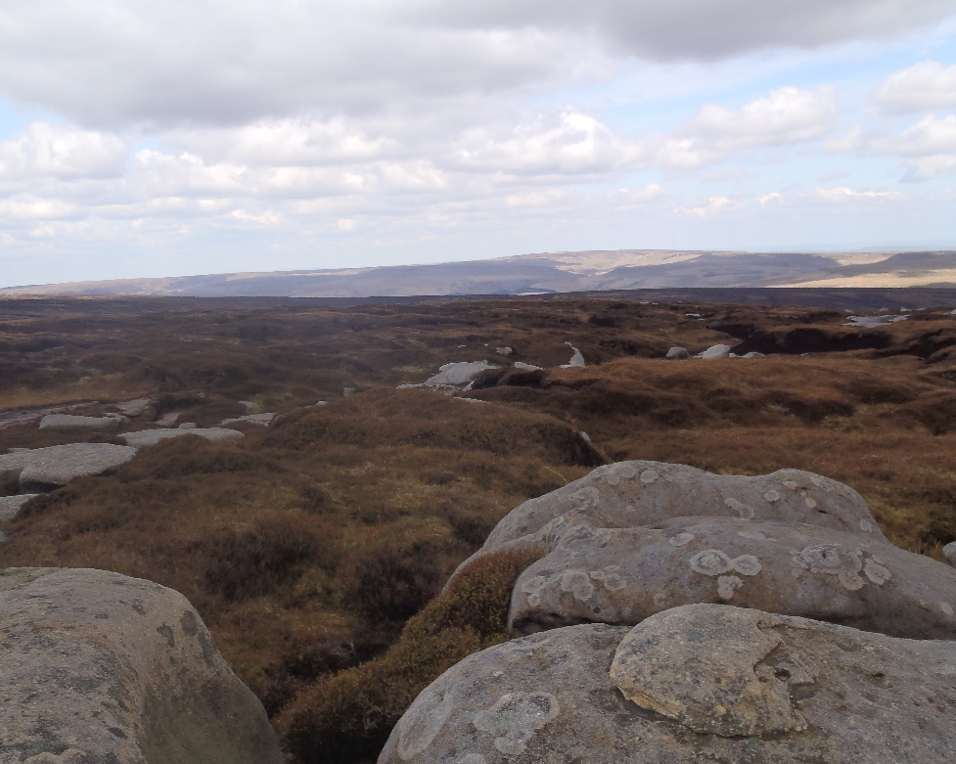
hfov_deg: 58.8
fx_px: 849
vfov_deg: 48.5
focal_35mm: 30
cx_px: 471
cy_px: 381
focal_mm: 5
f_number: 4.5
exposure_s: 1/400
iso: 80
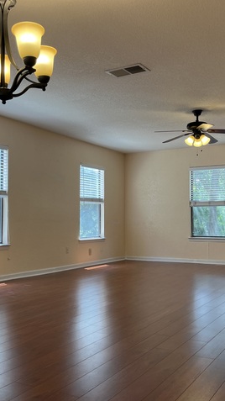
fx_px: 403
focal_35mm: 38
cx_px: 107
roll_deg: -0.2
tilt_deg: +3.1
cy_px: 200
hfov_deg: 31.2
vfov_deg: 52.8
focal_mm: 5.1
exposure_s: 1/120
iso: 64
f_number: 1.6
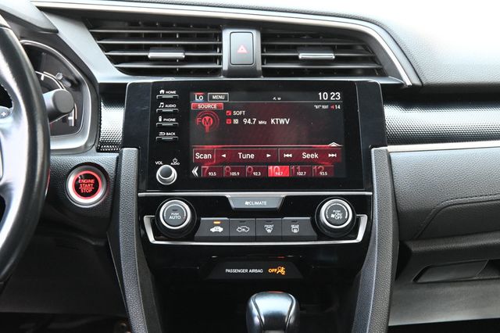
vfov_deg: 18.2
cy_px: 166
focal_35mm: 75
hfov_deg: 27.0
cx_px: 250
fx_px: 1041
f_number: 6.3
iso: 3200
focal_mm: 50
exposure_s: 1/60
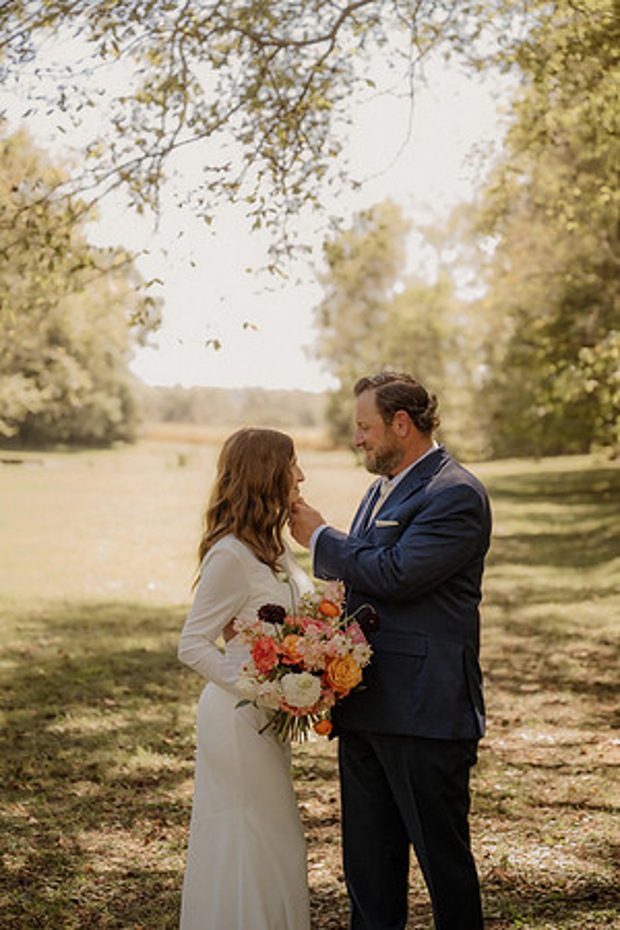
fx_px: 1808
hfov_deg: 19.5
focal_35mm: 70
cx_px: 310
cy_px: 465
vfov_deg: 28.8
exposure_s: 1/500
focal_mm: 70
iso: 400
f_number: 2.8
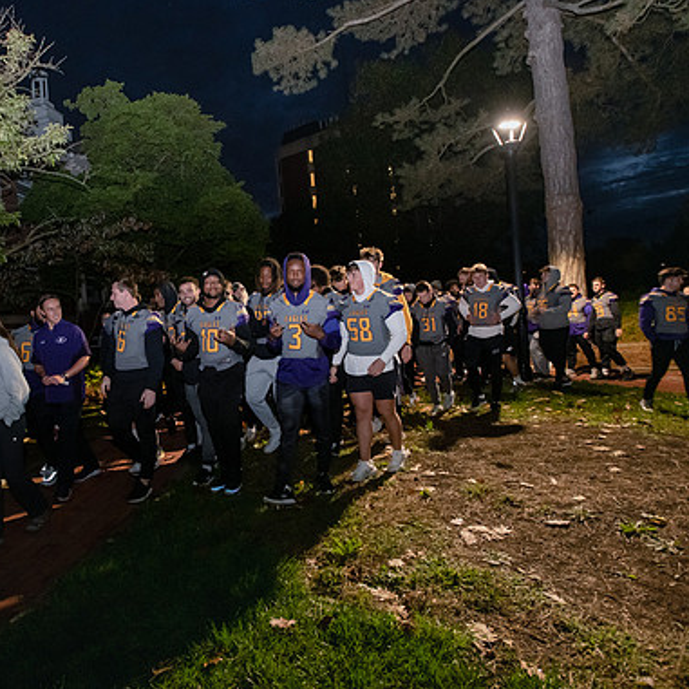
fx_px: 495
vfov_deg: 69.6
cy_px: 344
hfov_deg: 67.2
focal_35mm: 22
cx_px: 215
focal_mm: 17
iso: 5000
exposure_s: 1/40
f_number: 5
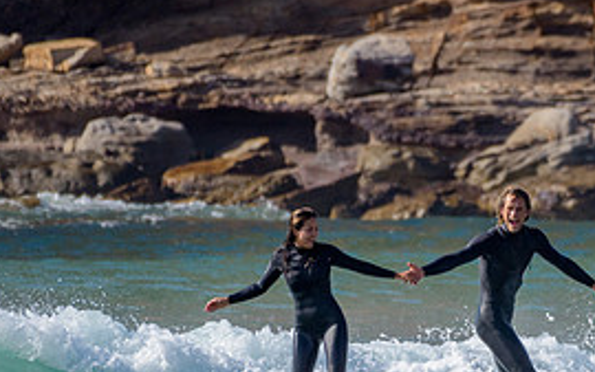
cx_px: 534
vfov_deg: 1.0
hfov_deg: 1.6
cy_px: 368
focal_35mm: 1344
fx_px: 21803
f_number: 5.6
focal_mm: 500
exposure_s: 1/3200
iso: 320
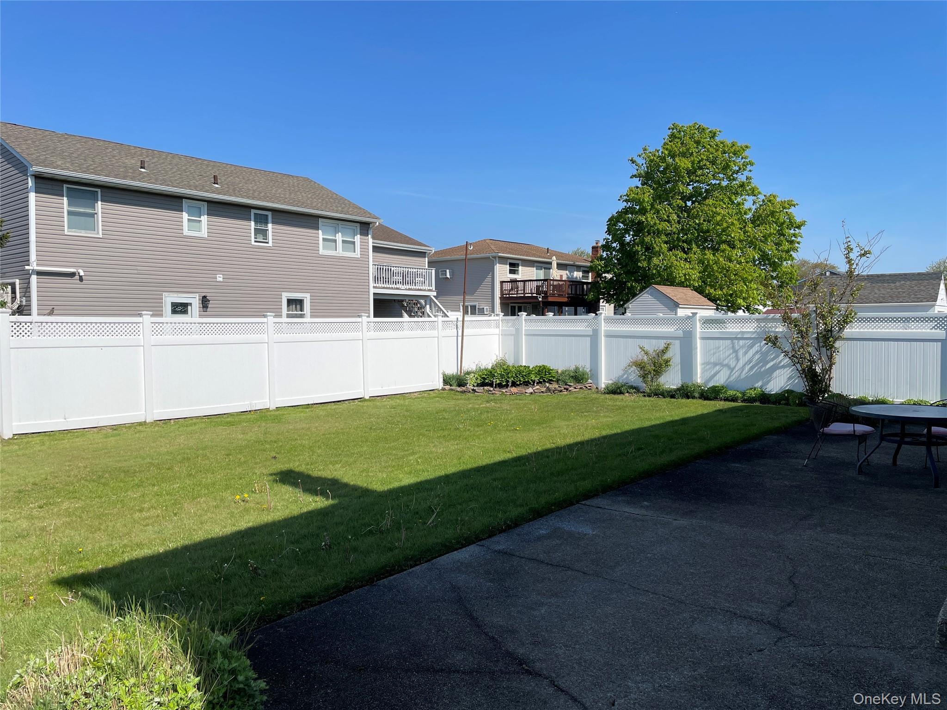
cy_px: 355
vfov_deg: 53.1
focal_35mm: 26
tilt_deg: -2.0
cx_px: 474
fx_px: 711
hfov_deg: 67.3
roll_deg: -0.1
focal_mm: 4.2
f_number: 1.6
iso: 32
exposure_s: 1/4651
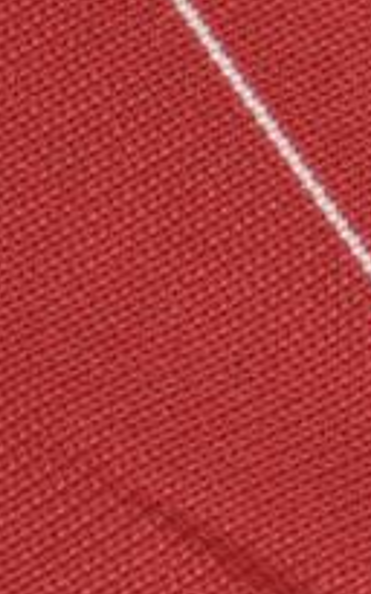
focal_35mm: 386
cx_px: 1052
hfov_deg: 3.3
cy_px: 96
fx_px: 6249
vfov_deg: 5.4
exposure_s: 1/60
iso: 200
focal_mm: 48
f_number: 5.6
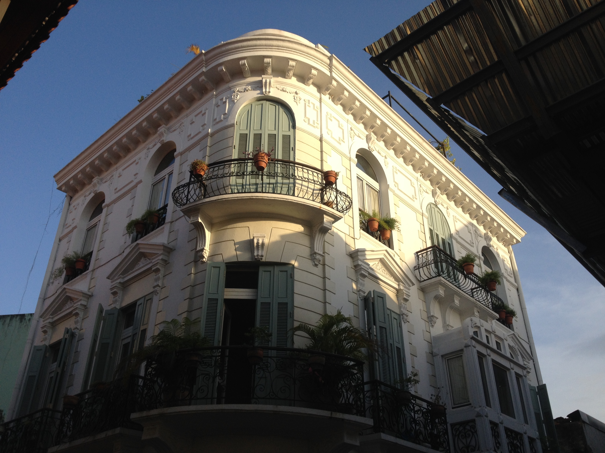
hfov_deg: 52.6
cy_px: 226
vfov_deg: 40.7
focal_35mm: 35
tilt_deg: +30.5
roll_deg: -1.1
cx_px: 302
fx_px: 612
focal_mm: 4.28
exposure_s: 1/951
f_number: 2.4
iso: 50
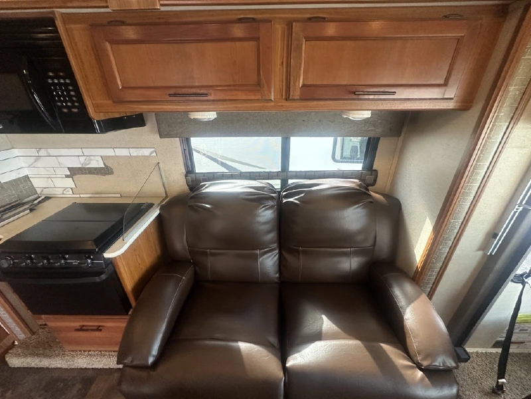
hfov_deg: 102.1
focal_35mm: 14
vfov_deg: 85.7
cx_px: 266
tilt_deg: -23.4
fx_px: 215
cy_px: 200
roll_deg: -0.1
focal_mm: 2.22
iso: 200
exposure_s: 1/99
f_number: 2.2
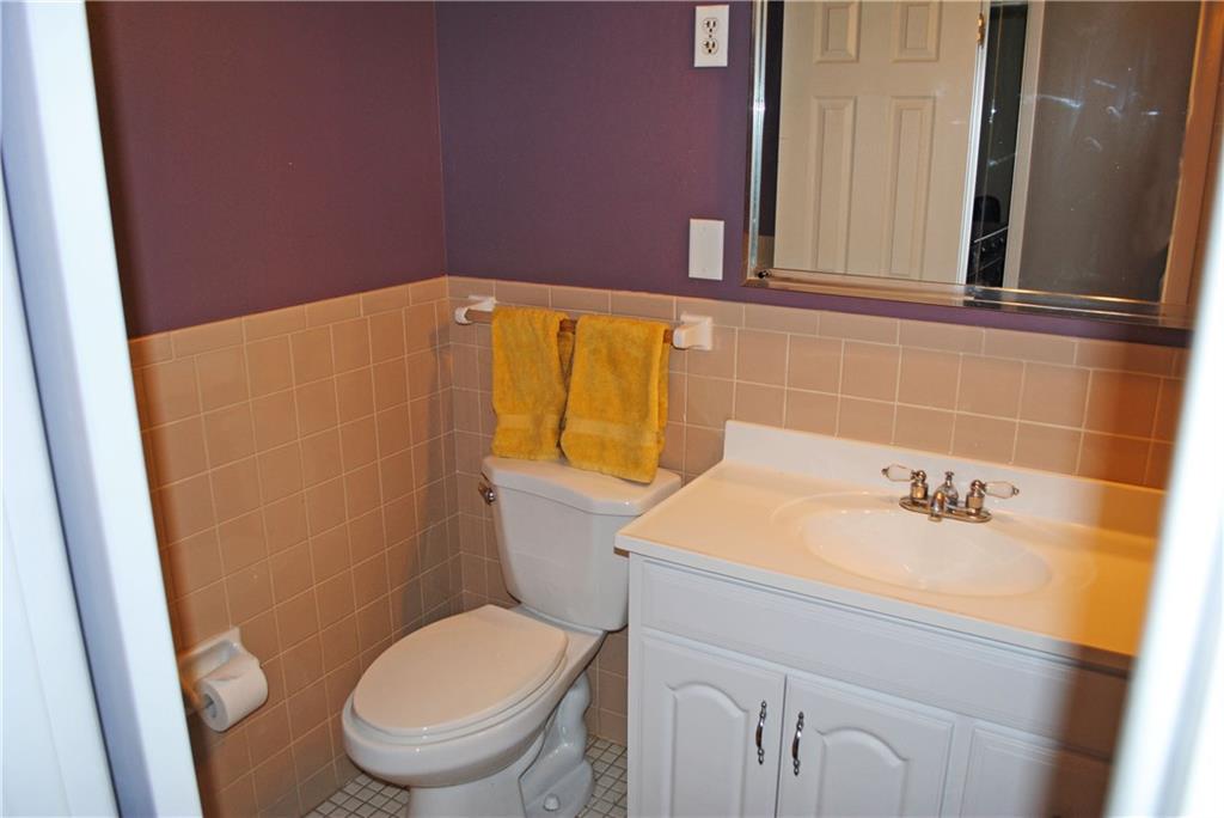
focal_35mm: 27
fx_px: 918
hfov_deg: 67.4
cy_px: 409
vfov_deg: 48.0
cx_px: 612
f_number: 3.5
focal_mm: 18
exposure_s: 1/60
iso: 200
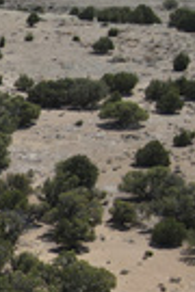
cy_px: 294
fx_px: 959
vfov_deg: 17.0
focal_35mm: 118
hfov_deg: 8.4
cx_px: -496
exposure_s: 1/725
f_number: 2.8
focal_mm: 4.5
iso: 100
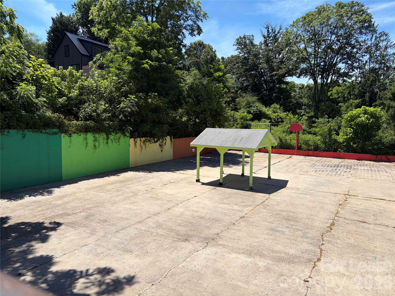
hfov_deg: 67.3
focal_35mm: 26
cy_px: 148
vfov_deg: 53.1
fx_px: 297
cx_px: 198
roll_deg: -0.8
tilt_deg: -5.0
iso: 50
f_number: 1.6
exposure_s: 1/3448
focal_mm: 5.96
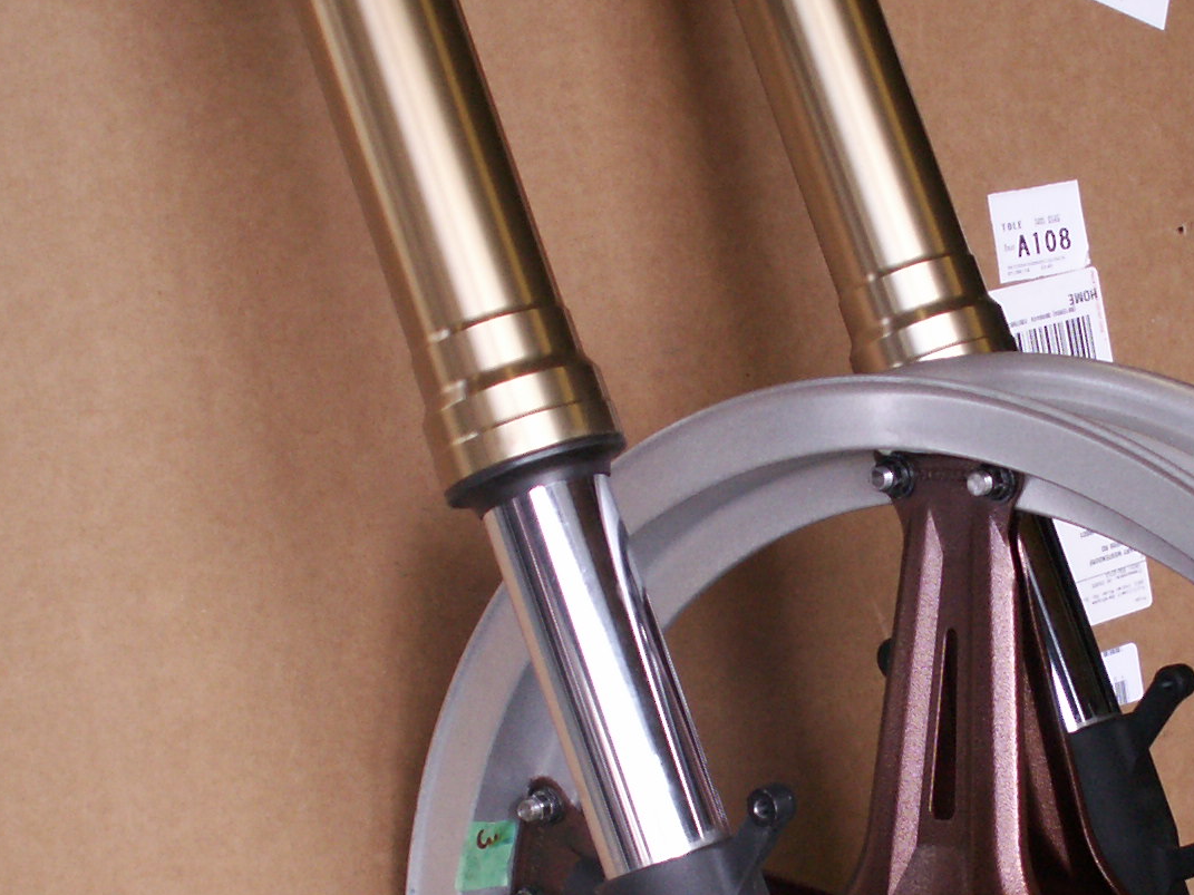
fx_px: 3173
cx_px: 896
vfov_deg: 16.0
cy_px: 684
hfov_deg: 21.1
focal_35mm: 92
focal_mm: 5.86
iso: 50
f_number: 2.8
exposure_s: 1/100
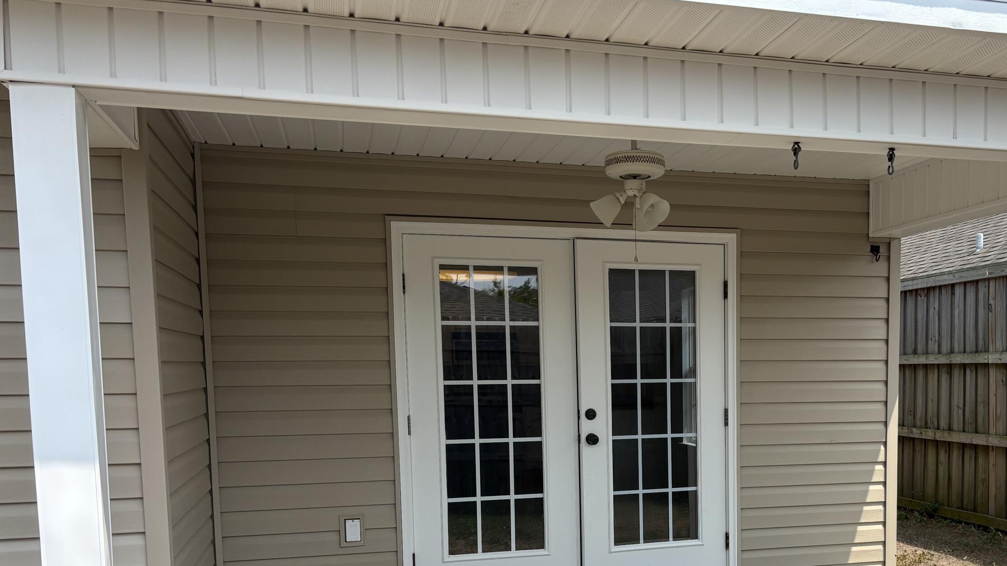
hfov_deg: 51.8
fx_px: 1015
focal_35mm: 38
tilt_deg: -3.3
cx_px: 669
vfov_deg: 30.3
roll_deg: +0.9
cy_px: 466
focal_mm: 5.96
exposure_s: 1/3311
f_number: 1.6
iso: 50
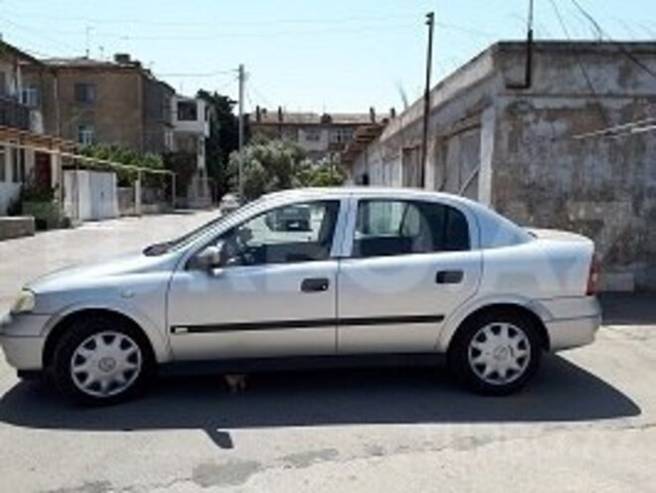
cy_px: 246
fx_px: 512
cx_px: 328
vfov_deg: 51.4
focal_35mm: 27
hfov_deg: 65.3
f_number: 1.9
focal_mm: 3.6
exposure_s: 1/1110
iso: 40
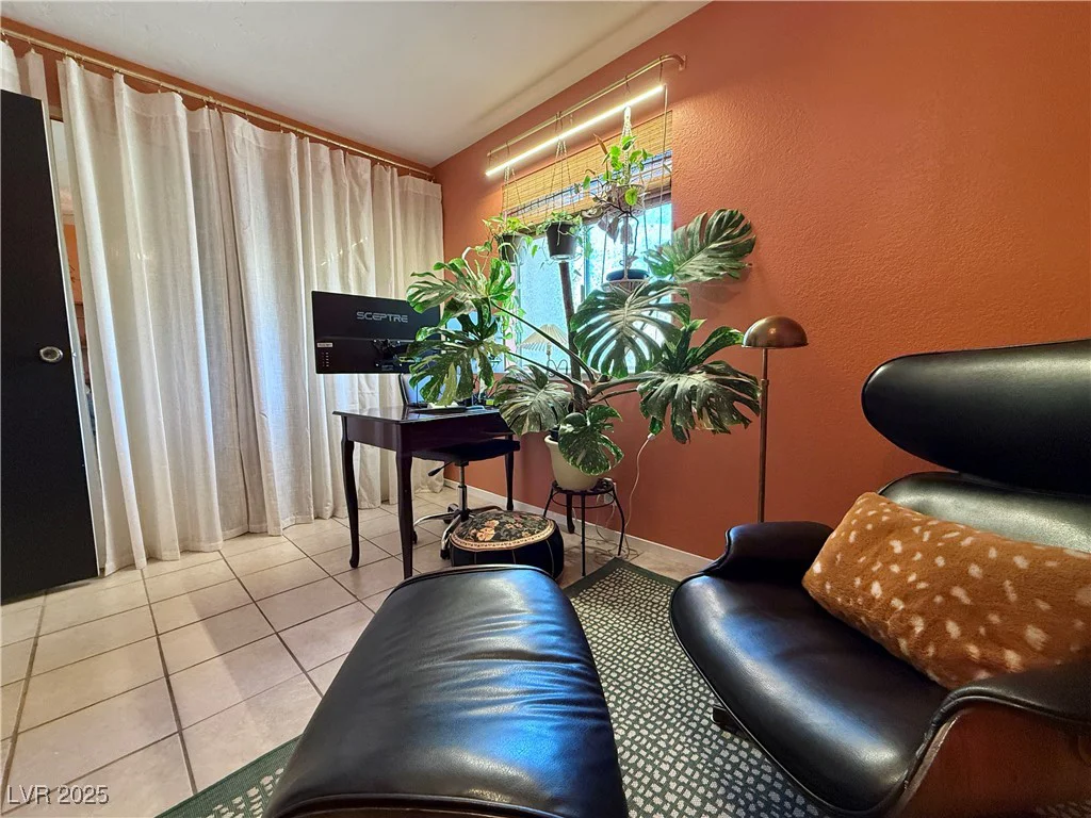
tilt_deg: -5.2
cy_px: 409
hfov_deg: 102.1
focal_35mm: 14
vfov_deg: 85.7
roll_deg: +0.9
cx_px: 546
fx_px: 441
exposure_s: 1/60
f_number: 2.2
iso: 500
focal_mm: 2.22
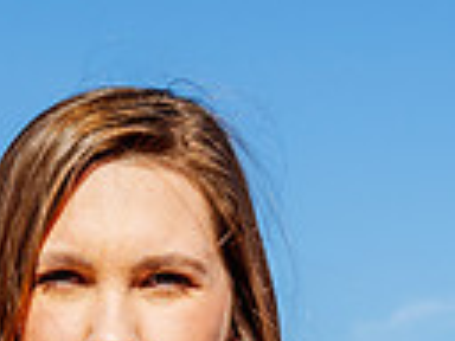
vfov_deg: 6.8
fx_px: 2734
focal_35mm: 208
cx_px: 27
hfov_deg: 9.5
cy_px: 791
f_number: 11
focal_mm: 41
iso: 100
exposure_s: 1/125
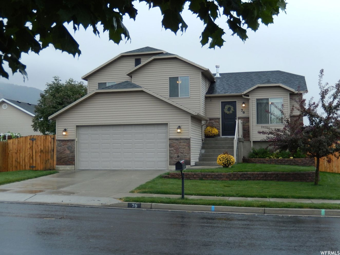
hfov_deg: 42.1
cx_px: 170
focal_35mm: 45
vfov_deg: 32.2
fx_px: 442
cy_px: 128
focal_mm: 8.1
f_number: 4.3
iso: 125
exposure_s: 1/160
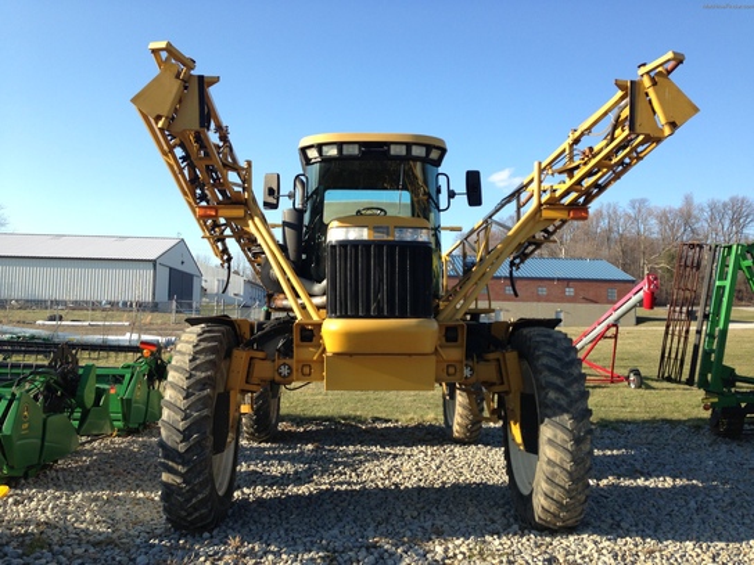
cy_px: 282
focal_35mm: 33
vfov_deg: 42.9
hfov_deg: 55.4
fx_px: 719
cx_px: 377
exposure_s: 1/596
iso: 50
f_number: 2.4
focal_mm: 4.13
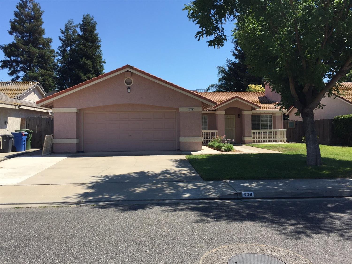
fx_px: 295
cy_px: 132
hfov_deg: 61.7
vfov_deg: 48.2
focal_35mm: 29
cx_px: 176
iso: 32
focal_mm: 4.15
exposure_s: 1/1647
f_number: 2.2
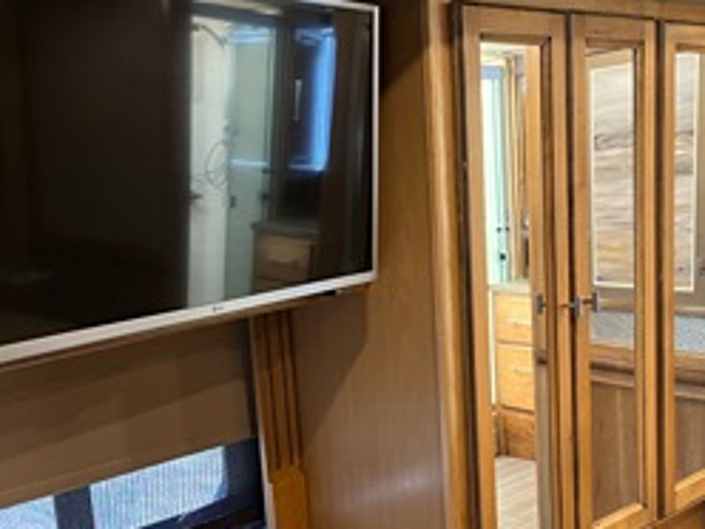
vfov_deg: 34.1
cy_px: 338
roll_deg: +5.0
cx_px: 284
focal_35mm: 42
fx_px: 855
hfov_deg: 44.6
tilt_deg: -10.8
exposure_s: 1/60
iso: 500
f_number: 1.6
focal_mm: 5.1
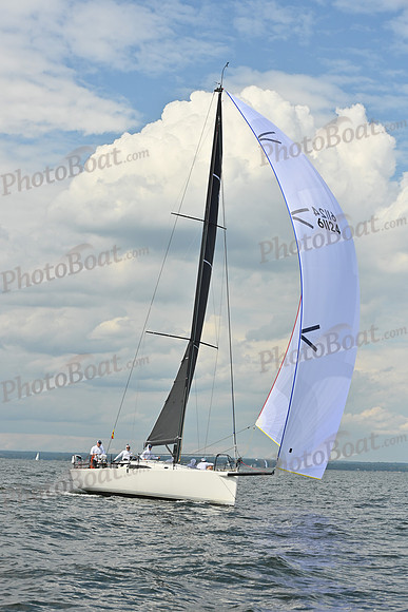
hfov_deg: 19.5
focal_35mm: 70
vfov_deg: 28.8
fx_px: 1189
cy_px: 306
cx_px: 204
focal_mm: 70
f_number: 10
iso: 320
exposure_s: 1/1600
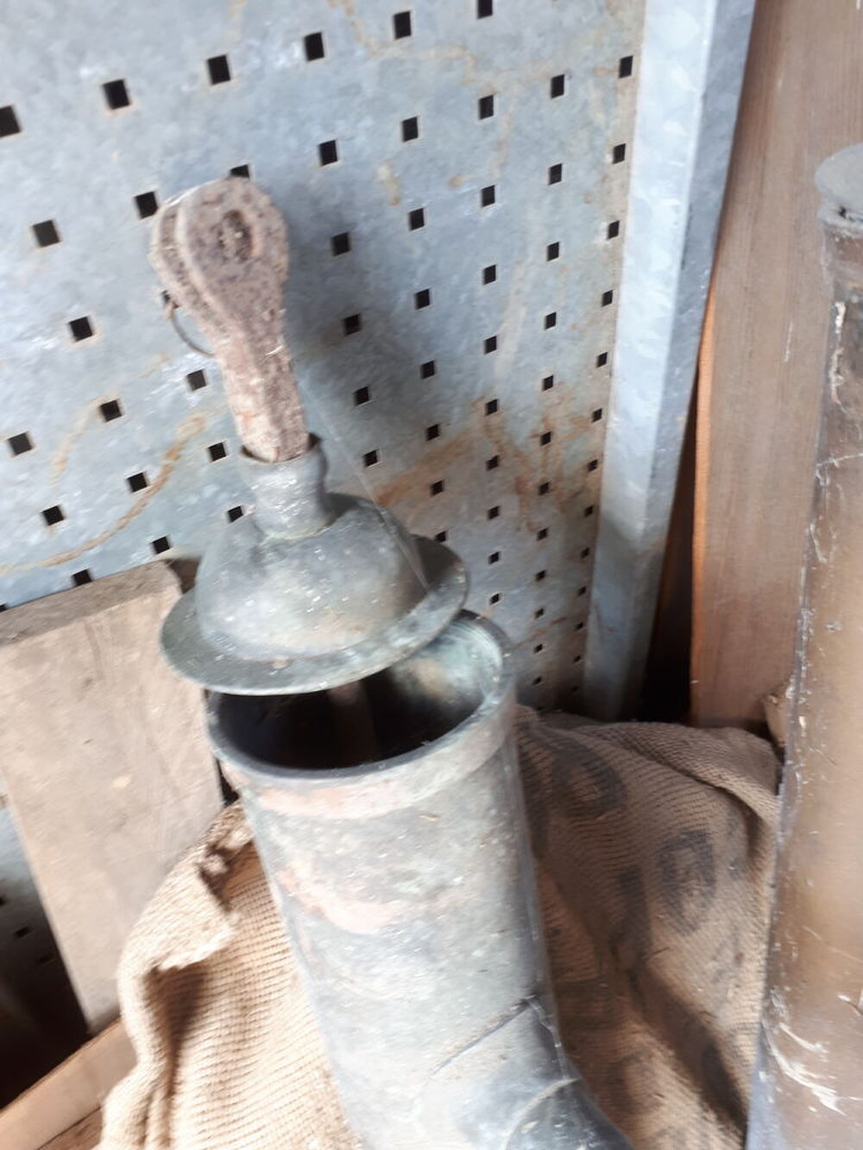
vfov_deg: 65.3
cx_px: 432
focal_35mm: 27
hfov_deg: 51.4
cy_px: 575
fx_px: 897
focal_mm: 3.6
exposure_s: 1/30
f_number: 1.9
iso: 40
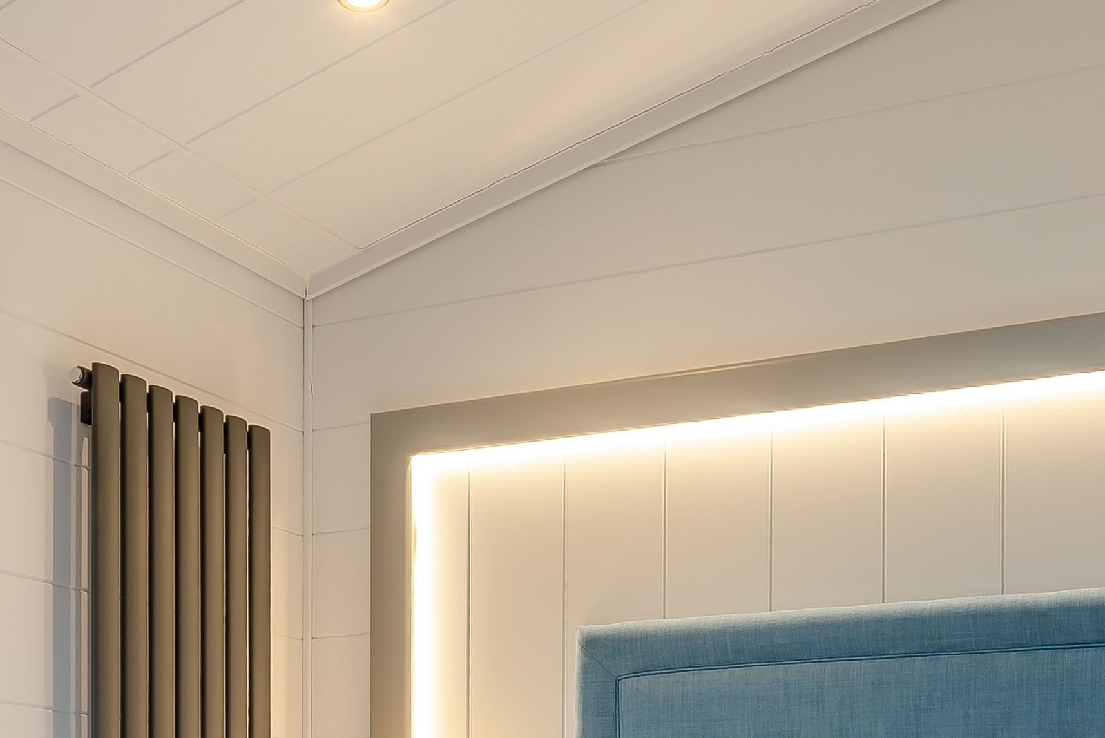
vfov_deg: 24.8
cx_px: 902
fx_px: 1505
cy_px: 890
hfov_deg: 38.6
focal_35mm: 49
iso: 100
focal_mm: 14
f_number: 8
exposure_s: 1/20
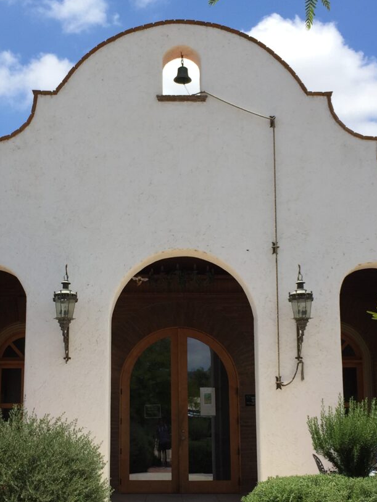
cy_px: 273
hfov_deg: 25.6
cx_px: 162
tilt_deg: +12.3
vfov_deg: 33.8
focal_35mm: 57
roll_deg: -0.6
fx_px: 827
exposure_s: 1/1647
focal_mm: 4.15
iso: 32
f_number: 2.2
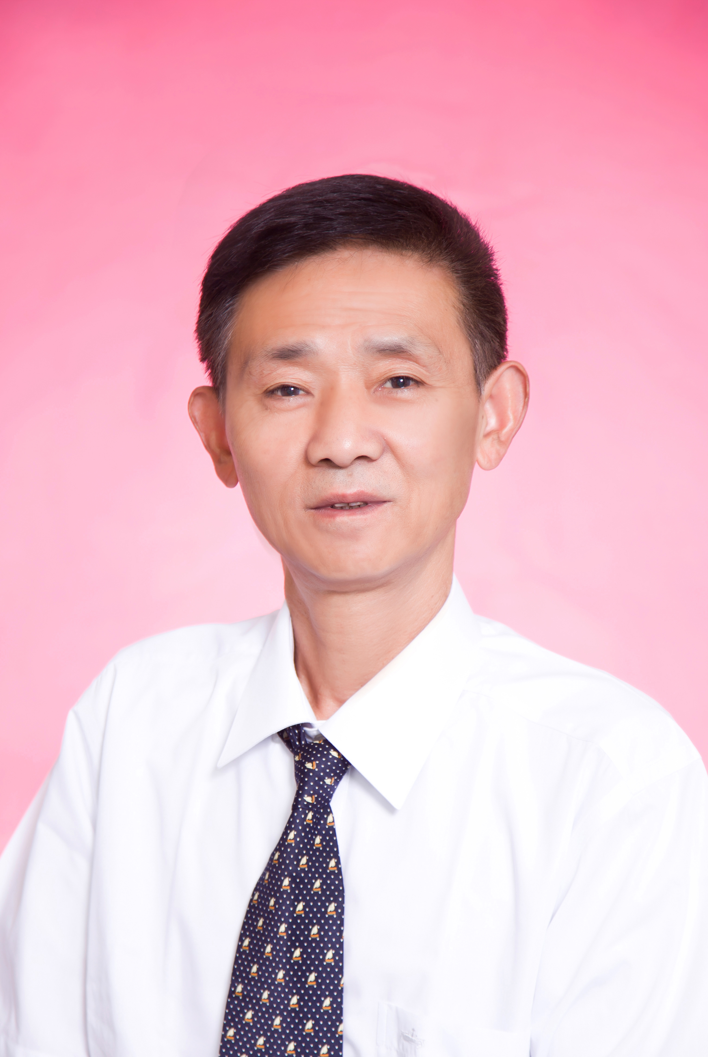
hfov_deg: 13.1
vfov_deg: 19.4
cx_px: 354
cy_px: 528
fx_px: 3088
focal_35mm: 105
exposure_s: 1/125
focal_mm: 70
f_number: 5.6
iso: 125
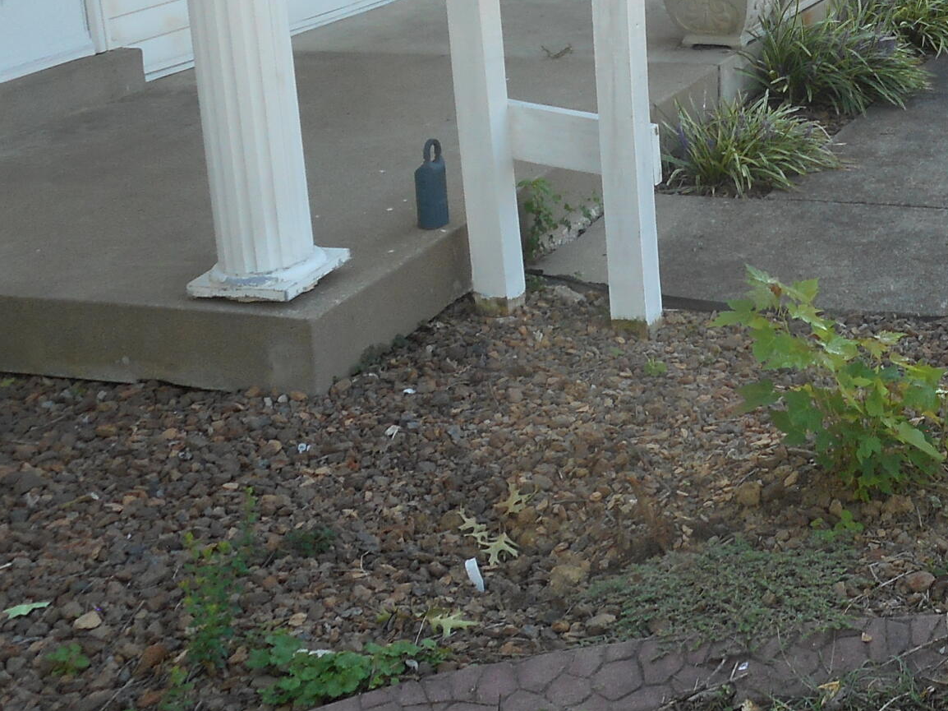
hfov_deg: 28.2
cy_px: 120
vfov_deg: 22.2
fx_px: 1780
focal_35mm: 65
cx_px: 930
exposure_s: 1/100
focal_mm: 4.5
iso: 80
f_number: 3.7
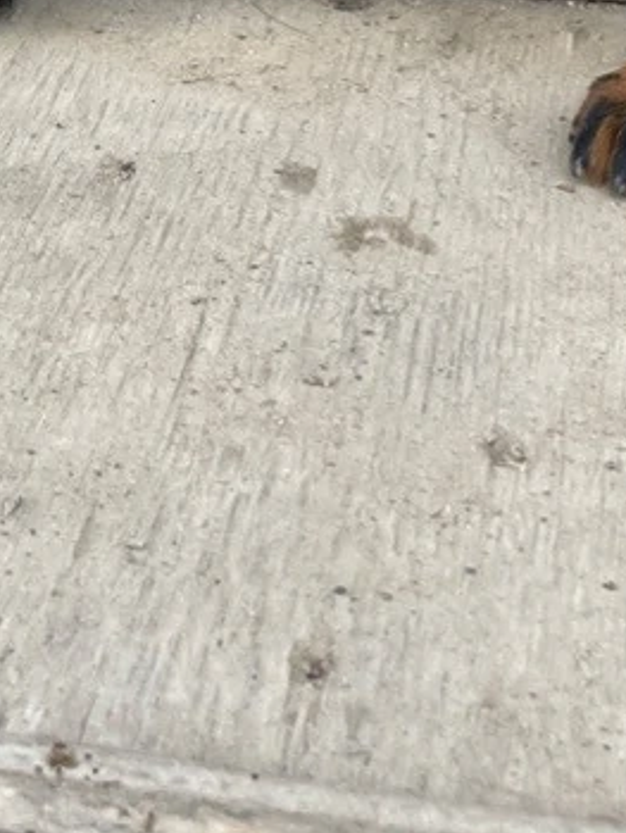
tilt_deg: -11.4
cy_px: -378
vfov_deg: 17.9
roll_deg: +3.8
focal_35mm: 99
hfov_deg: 14.7
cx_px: 24
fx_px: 2384
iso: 32
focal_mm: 4.2
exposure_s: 1/254
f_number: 1.6
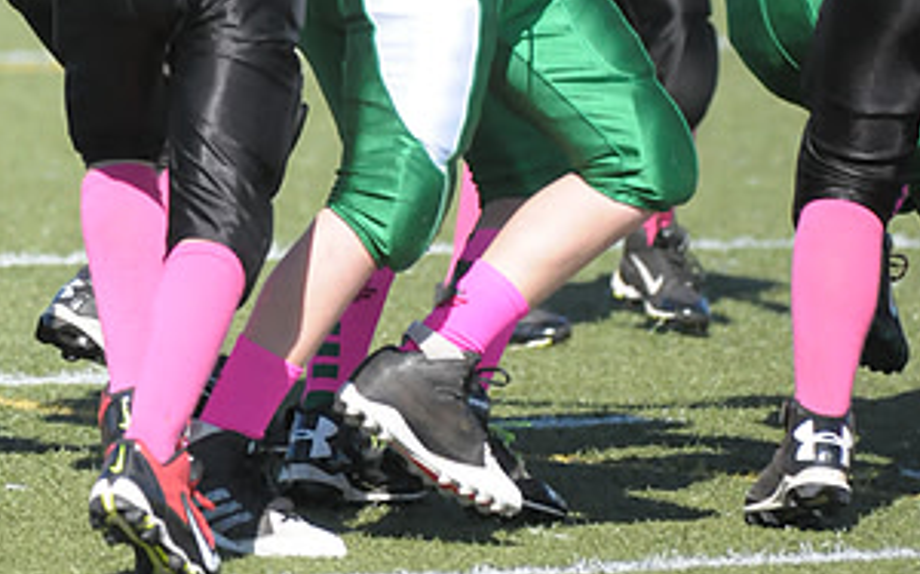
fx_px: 17763
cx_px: 532
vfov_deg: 1.8
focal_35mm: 709
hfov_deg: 3.0
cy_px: -227
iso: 1600
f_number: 4
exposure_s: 1/8000
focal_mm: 240
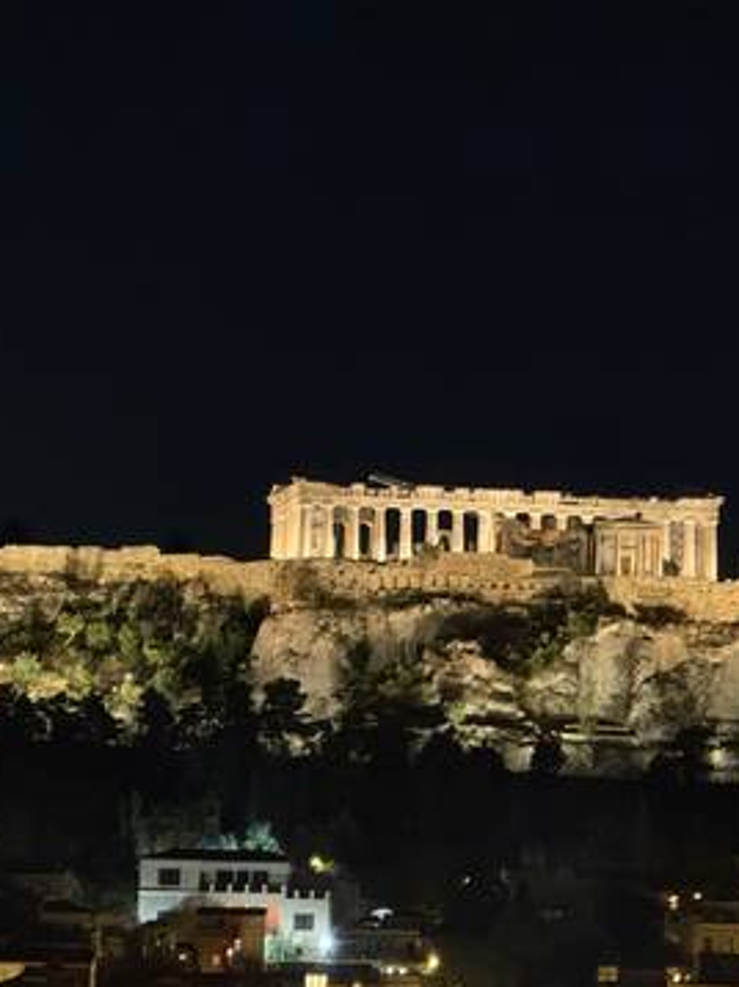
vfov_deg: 12.3
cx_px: 510
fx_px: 4588
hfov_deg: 9.2
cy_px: 494
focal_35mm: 161
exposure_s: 1/20
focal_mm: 15.66
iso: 2500
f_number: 2.8
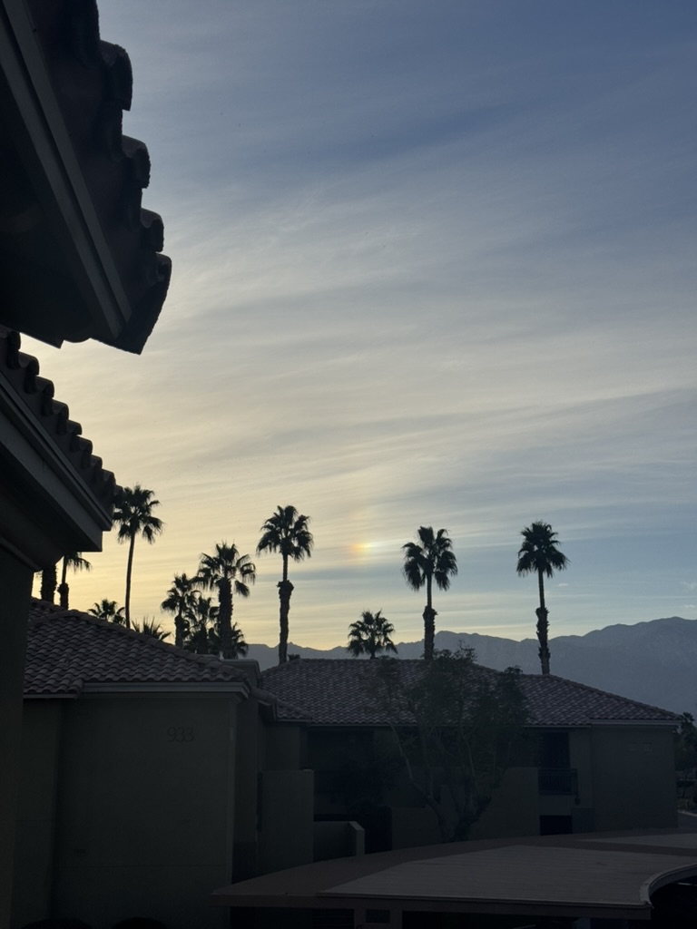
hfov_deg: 30.3
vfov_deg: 39.7
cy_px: 464
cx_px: 348
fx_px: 1289
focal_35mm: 48
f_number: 1.78
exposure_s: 1/7937
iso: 64
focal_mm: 6.76
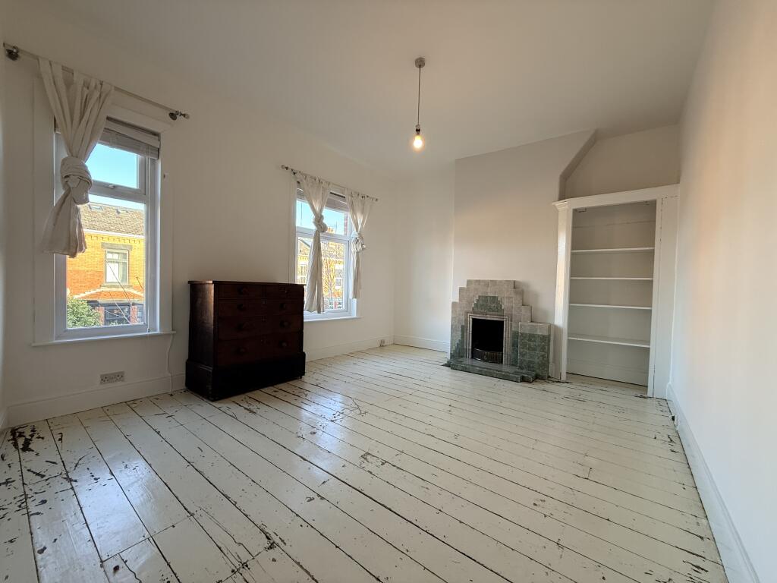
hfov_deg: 102.1
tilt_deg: -1.9
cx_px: 388
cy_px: 292
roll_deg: -1.7
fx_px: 314
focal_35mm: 14
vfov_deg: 85.7
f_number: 2.2
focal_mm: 2.22
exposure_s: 1/100
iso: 160
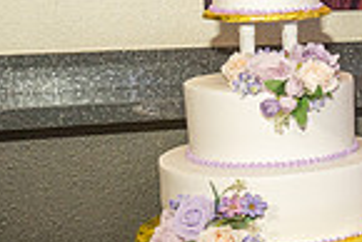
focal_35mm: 112
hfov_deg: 15.5
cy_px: 119
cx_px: 664
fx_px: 1127
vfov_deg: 12.3
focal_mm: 28
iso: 1000
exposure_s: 1/125
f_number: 4
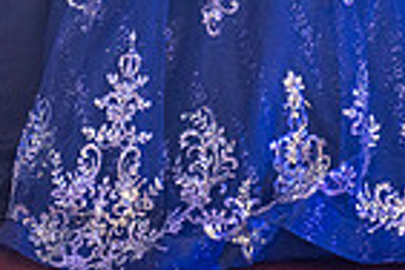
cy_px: -188
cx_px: 181
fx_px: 3228
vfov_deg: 4.7
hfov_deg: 7.2
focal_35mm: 287
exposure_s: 1/200
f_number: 2.8
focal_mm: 70
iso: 1250
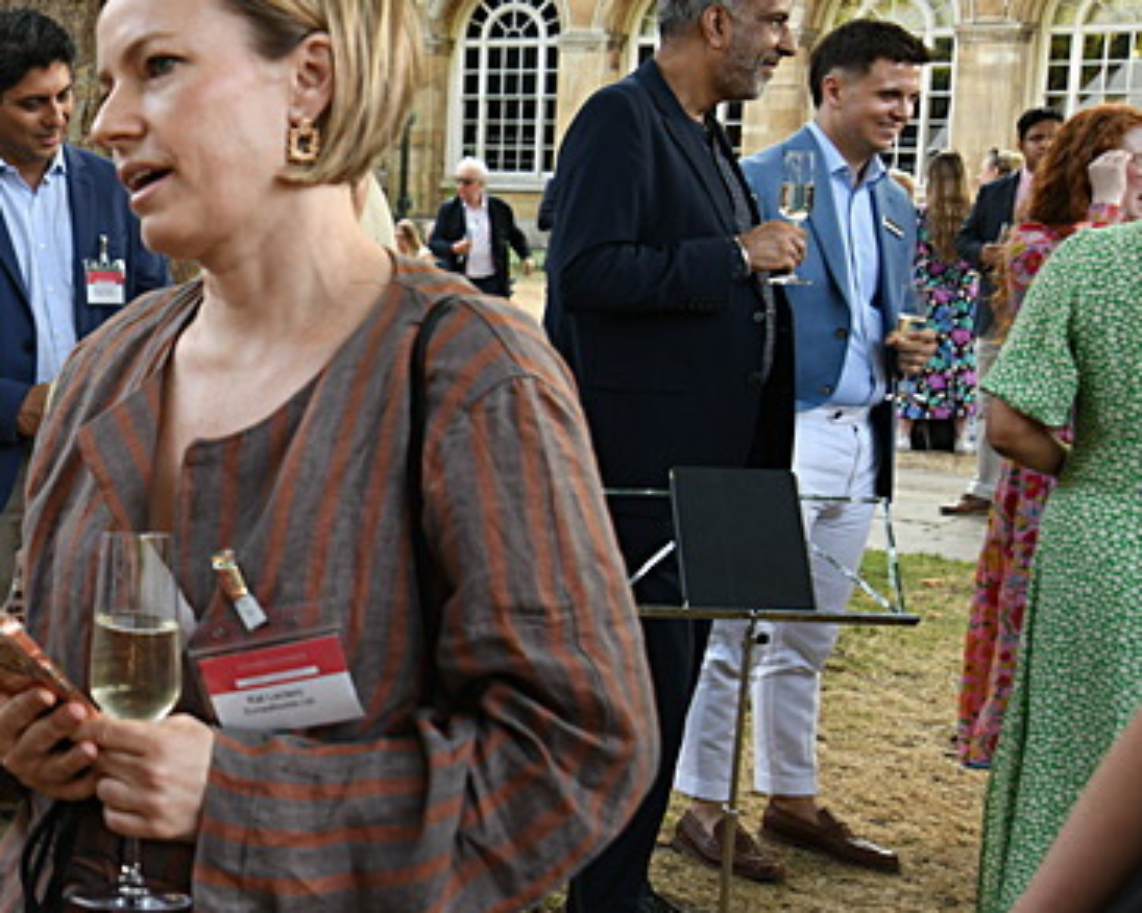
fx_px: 2366
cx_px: -100
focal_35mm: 70
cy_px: 427
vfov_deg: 21.9
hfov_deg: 25.3
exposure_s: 1/40
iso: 400
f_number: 6.3
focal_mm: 34
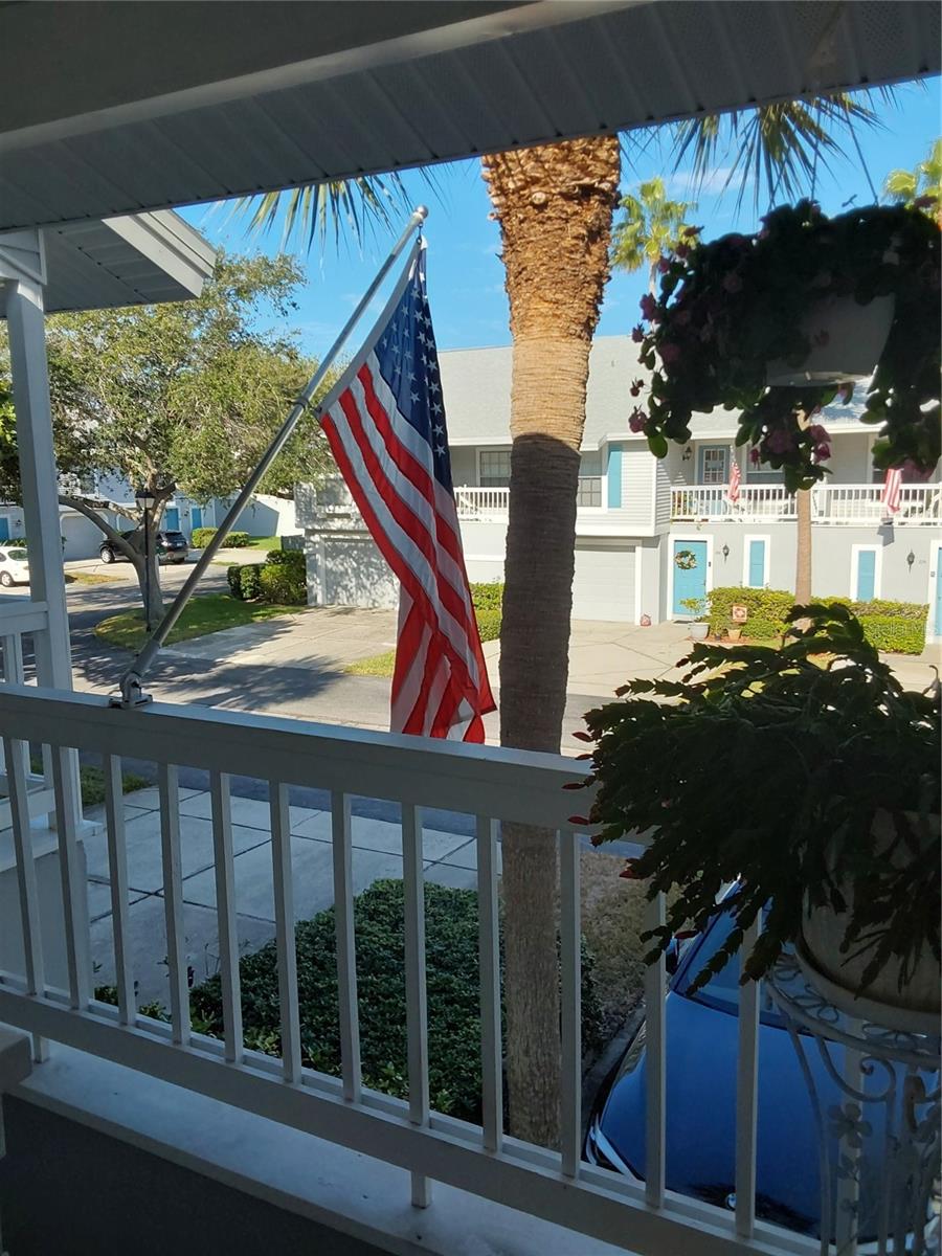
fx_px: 1016
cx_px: 471
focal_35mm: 28
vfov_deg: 63.4
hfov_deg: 49.7
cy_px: 628
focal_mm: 2.91
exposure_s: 1/1671
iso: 50
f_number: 1.9
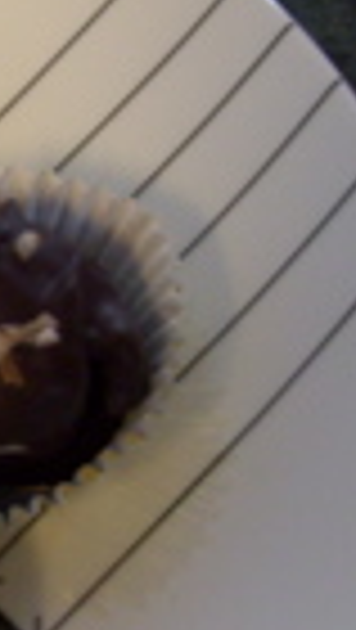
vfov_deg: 19.0
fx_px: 1875
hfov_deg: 10.5
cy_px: 479
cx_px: -183
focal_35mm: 112
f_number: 2.7
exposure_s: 1/8
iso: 160
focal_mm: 6
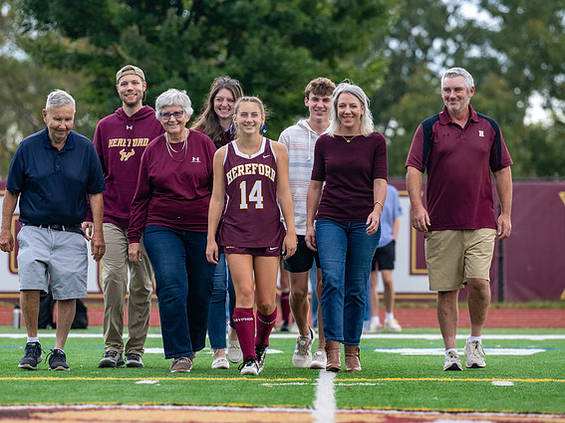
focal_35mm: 260
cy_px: 223
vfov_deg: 5.7
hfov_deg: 7.6
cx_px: 252
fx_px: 4243
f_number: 4.5
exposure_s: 1/640
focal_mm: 200
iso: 1600
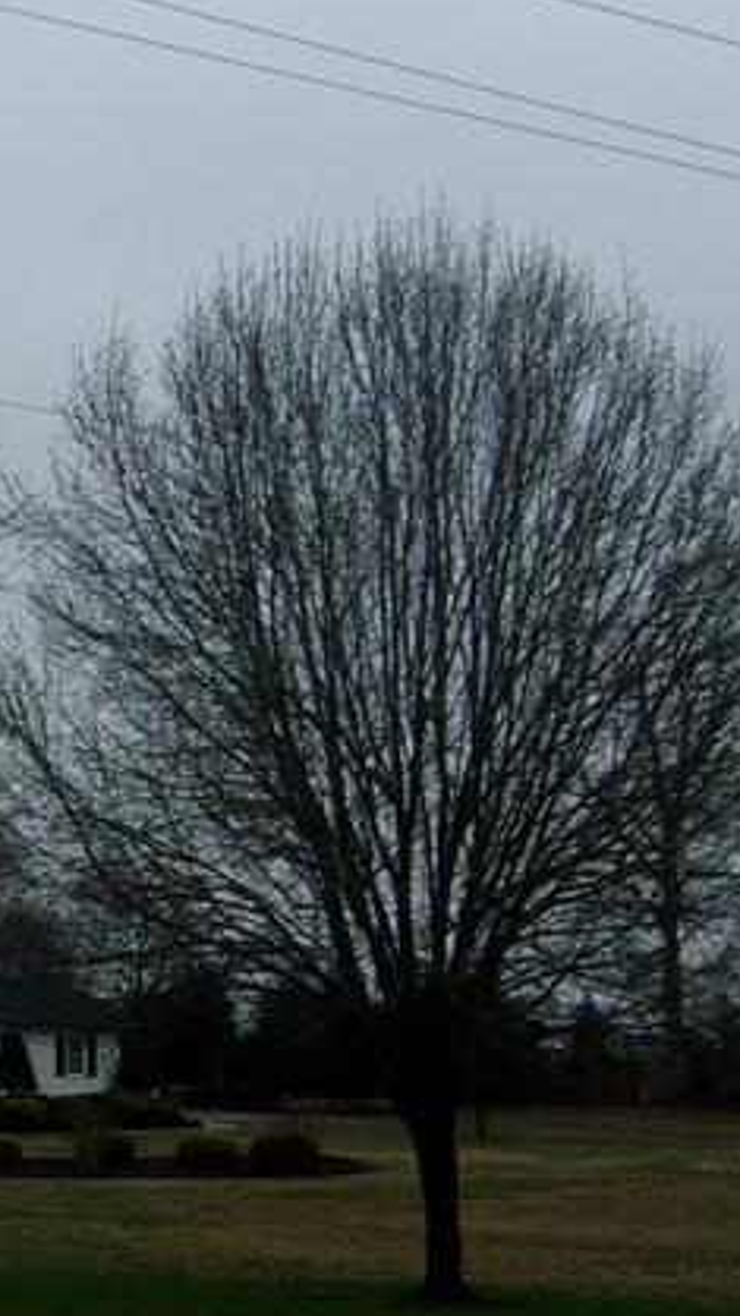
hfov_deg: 16.1
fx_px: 2513
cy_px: 797
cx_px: -154
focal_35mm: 72
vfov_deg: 29.3
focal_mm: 4.9
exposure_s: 1/45
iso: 80
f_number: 10.4
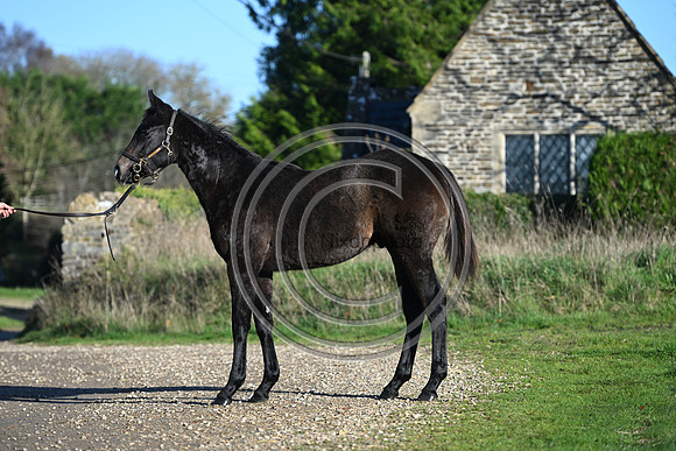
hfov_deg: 15.2
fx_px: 2535
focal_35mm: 135
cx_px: 338
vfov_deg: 10.2
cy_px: 226
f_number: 3.5
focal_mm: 135
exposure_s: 1/1250
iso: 140
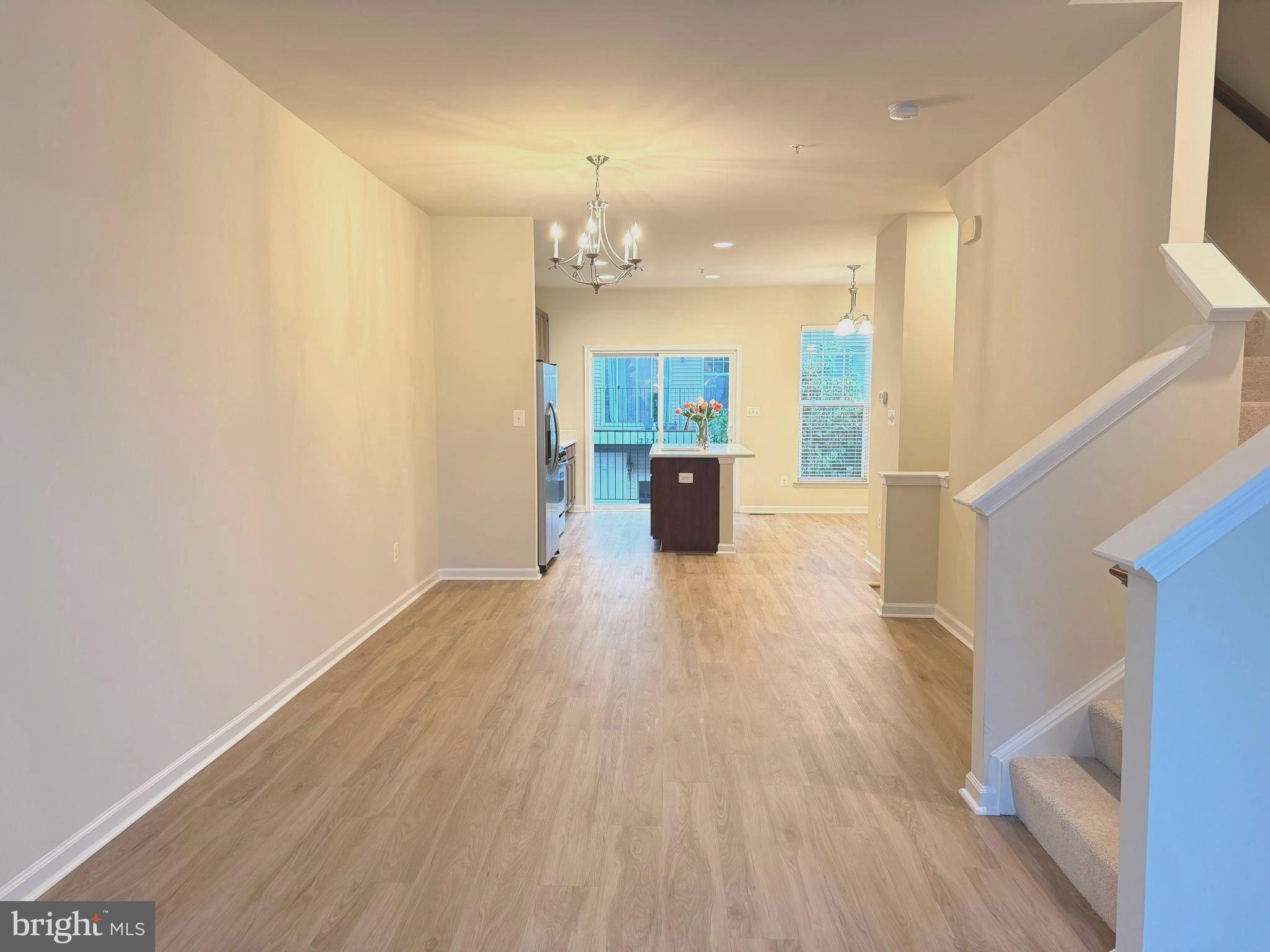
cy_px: 476
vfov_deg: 56.8
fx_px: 881
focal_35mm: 24
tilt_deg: -5.9
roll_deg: +0.2
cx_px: 635
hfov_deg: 71.6
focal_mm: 6.76
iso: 250
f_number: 1.78
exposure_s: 1/60
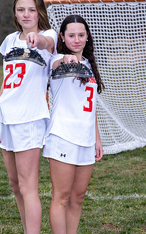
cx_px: 116
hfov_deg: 8.2
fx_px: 1019
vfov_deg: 13.1
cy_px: 103
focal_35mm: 160
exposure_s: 1/250
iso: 64
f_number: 4
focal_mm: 74
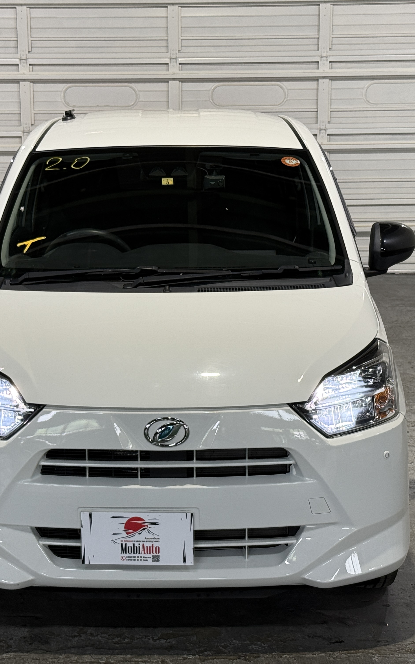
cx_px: 169
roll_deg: +0.2
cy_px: 332
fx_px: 1230
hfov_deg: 19.1
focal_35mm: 68
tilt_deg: -11.7
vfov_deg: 30.2
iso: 64
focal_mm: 6.76
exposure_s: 1/60
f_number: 1.78
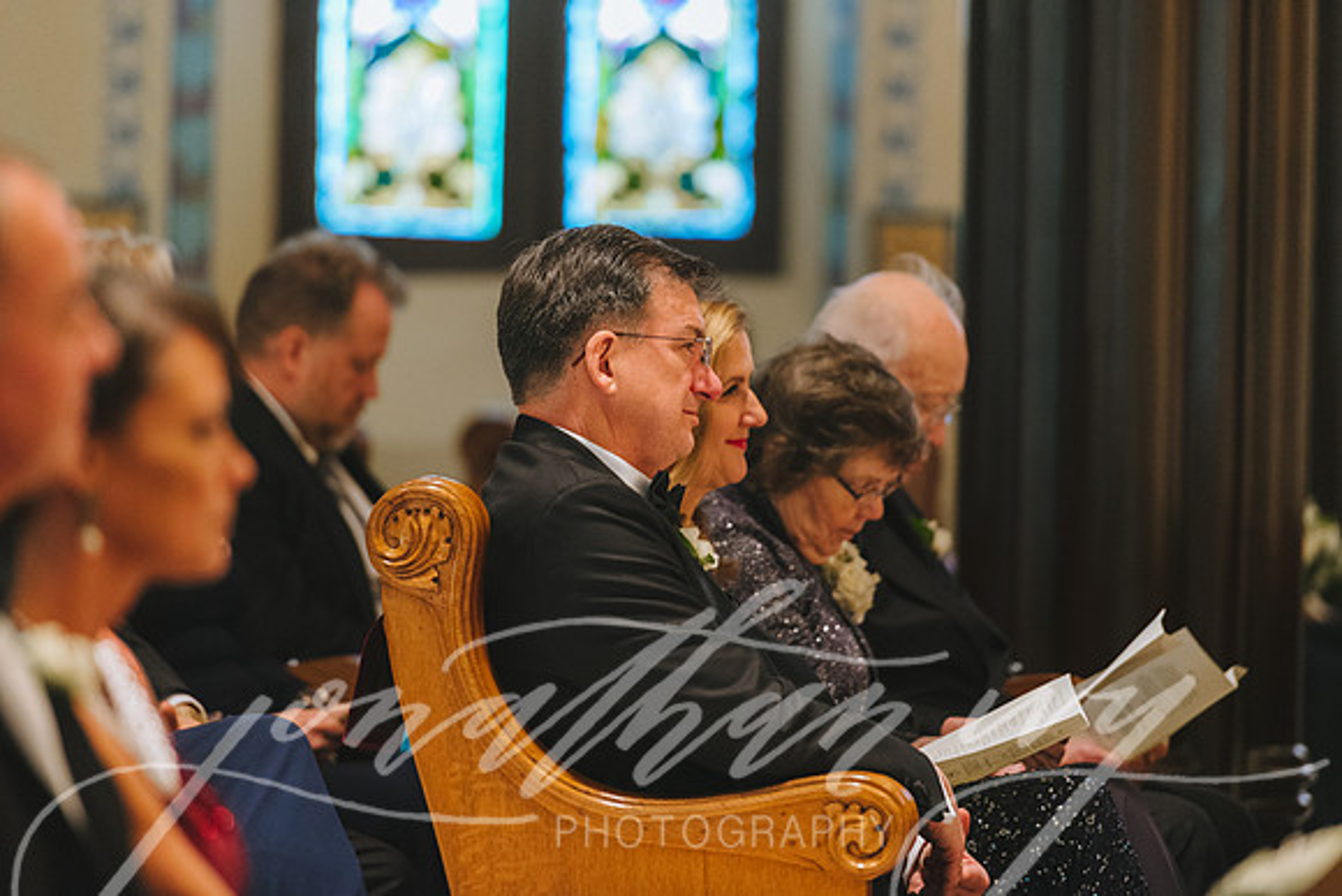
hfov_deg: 10.3
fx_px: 7457
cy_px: 448
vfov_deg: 6.9
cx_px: 671
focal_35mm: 200
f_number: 2.8
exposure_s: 1/160
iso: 3200
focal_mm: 200
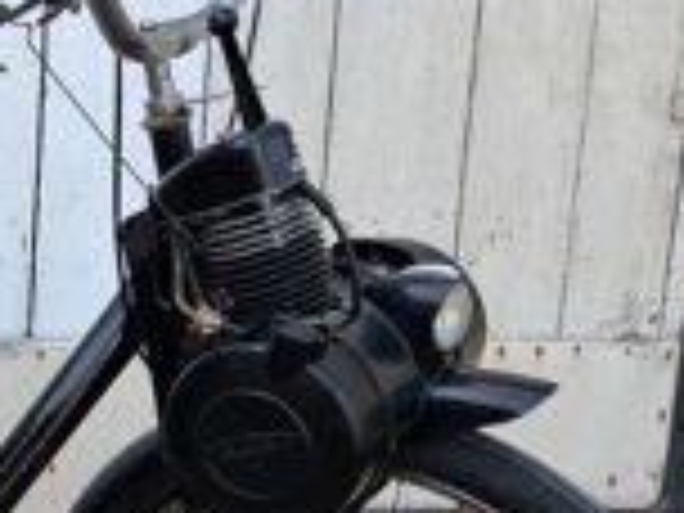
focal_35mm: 85
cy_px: 486
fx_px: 1680
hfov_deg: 21.0
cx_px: -198
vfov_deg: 17.1
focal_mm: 4
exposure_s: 1/150
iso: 25
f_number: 1.8
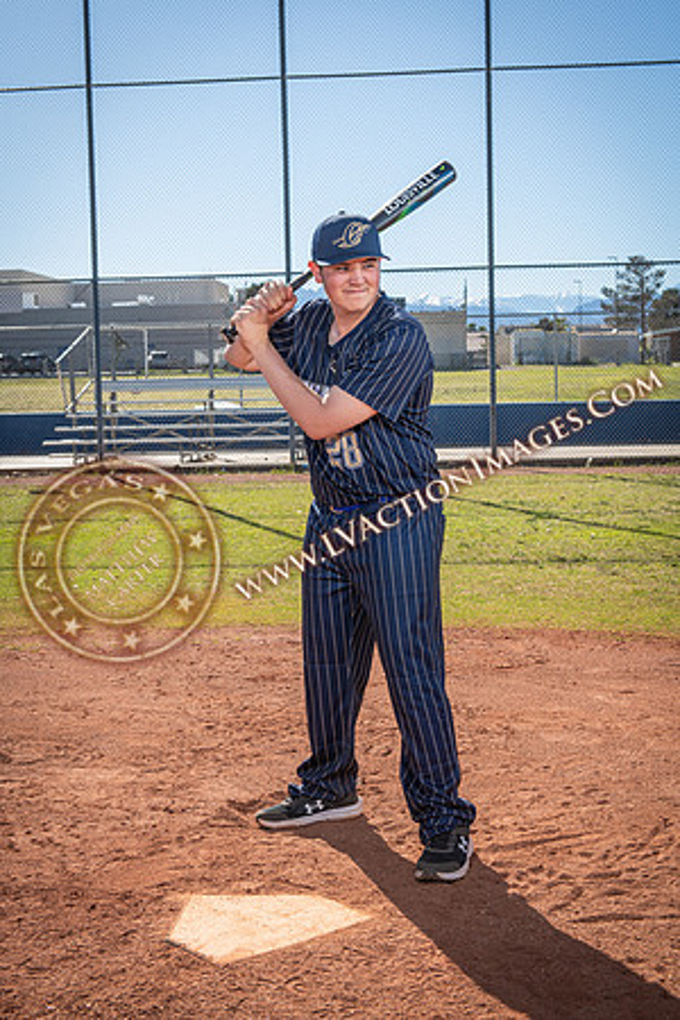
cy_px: 510
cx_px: 340
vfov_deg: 39.6
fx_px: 1417
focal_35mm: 50
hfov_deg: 27.0
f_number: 8
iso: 200
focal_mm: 50
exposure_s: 1/250
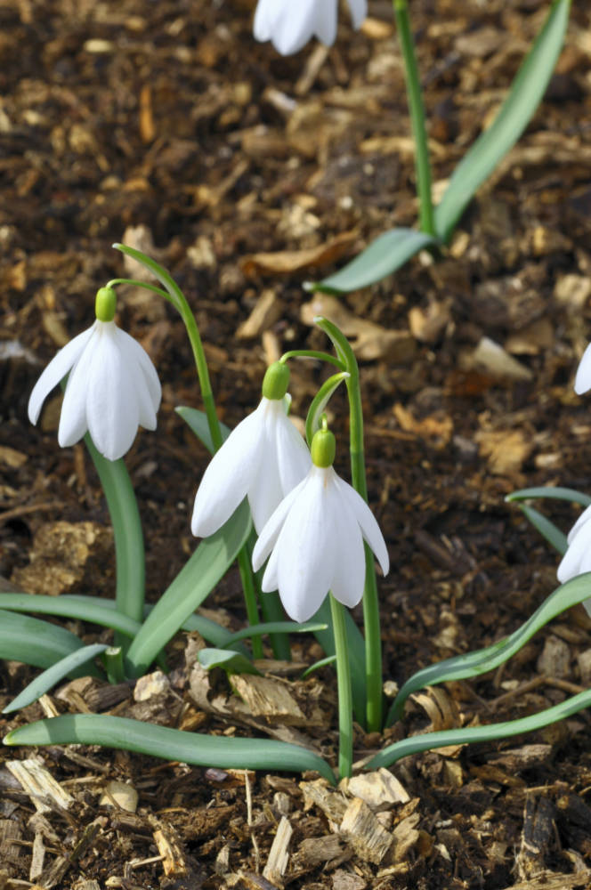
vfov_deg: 16.1
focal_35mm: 128
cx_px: 296
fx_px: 3148
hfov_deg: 10.7
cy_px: 445
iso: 320
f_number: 16
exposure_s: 1/160
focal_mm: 85
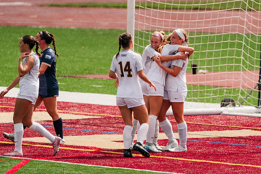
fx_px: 5055
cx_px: 152
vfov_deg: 2.0
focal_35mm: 697
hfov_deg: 3.0
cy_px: 73
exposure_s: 1/1600
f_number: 6.3
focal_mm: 600
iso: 320
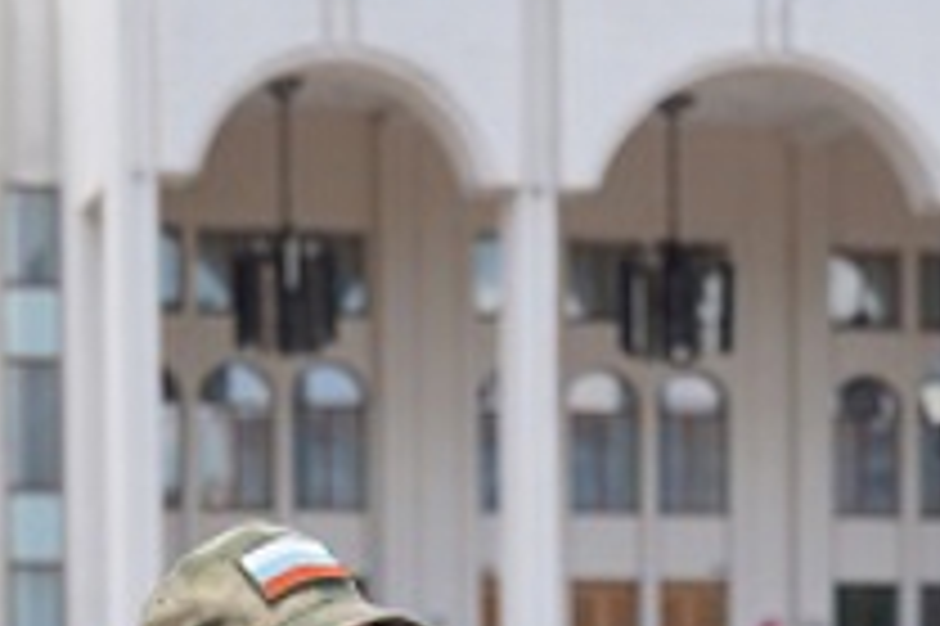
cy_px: 937
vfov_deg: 8.5
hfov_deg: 13.0
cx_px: 670
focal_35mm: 158
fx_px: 4122
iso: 100
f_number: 4.5
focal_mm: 44
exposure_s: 1/400
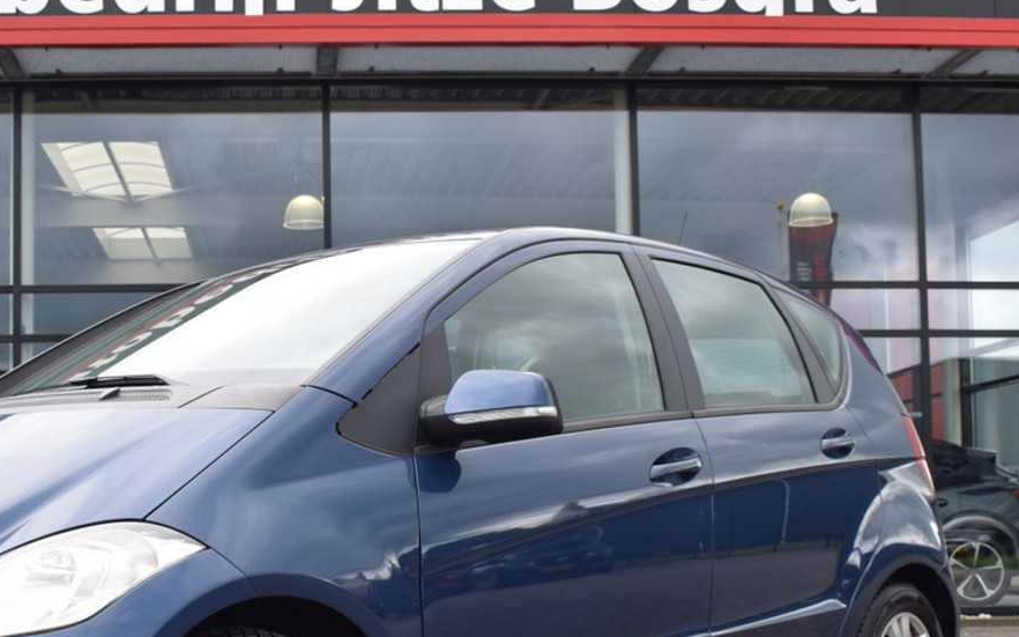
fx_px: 1550
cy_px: 453
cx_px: 287
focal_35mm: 56
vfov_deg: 23.1
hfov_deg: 35.8
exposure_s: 1/250
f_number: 8
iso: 400
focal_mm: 23
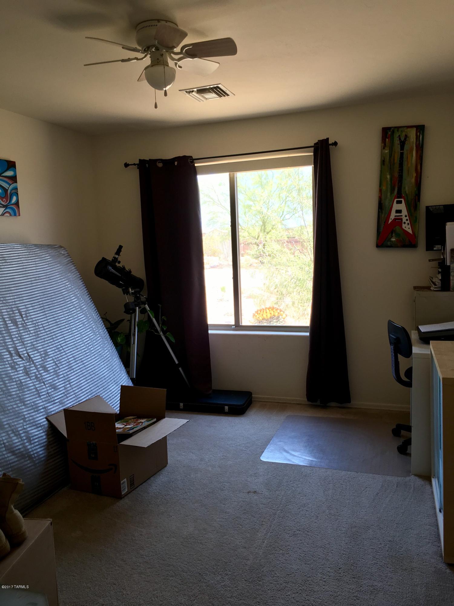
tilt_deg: -8.6
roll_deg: +4.9
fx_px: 507
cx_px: 227
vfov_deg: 61.7
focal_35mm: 29
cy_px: 303
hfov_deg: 48.2
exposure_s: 1/40
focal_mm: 4.15
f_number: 2.2
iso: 25
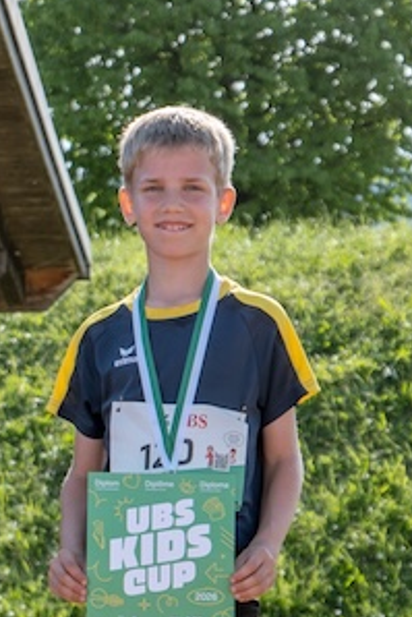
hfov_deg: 10.6
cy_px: 598
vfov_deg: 15.6
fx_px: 2212
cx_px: 152
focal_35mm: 129
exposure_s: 1/320
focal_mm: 60
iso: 100
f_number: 5.6
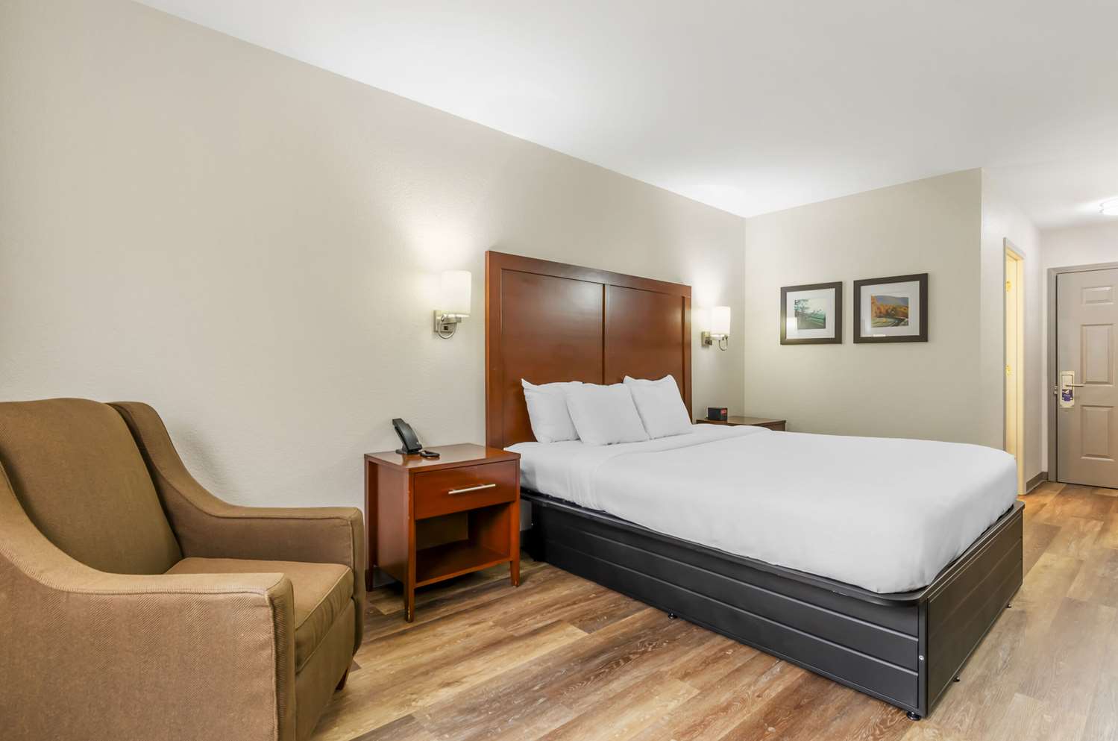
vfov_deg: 71.8
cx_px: 559
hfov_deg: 95.1
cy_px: 370
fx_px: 511
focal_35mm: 16
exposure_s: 1
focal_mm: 11
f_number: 8
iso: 200
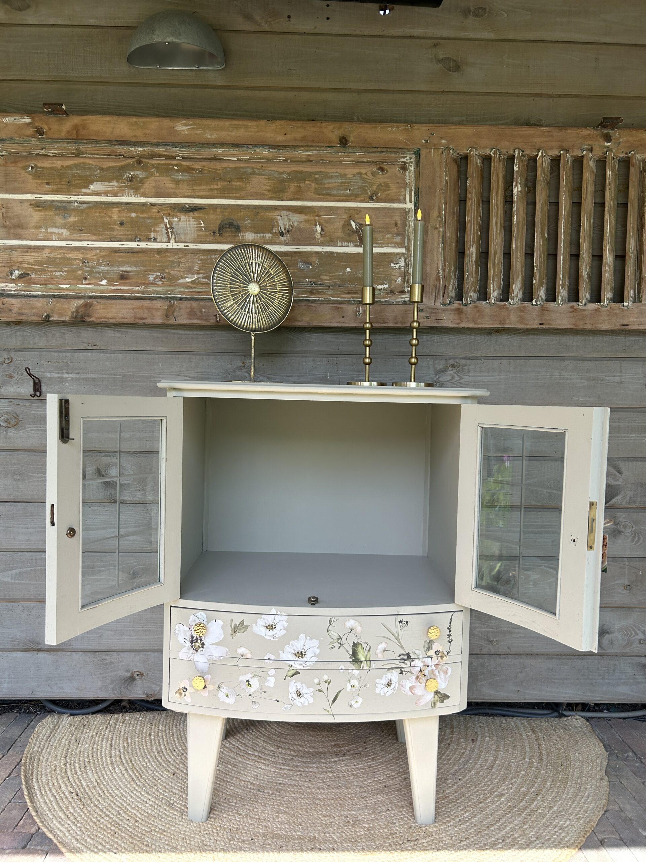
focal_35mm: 26
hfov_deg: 53.1
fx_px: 647
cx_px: 323
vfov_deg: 67.3
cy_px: 431
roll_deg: -2.3
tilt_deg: -2.5
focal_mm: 5.7
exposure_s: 1/1344
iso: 50
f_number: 1.5
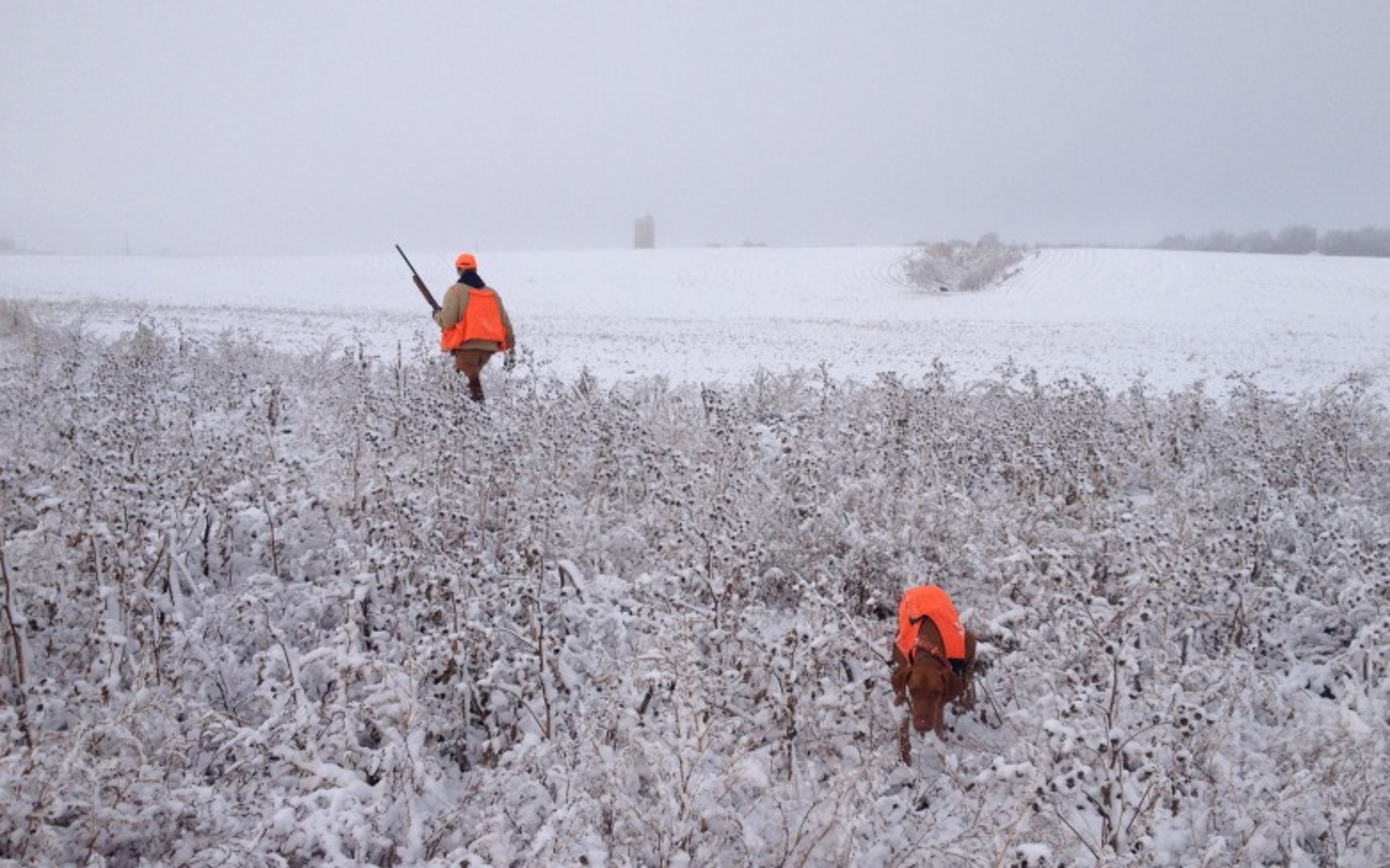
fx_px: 1439
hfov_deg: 51.5
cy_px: 455
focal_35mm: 38
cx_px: 701
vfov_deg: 33.6
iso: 50
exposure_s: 1/3460
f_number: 2.4
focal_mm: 4.28
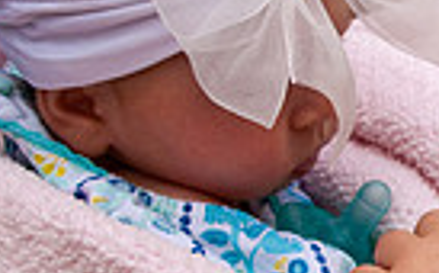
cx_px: 551
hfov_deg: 15.4
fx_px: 1552
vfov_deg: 10.0
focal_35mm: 130
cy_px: 215
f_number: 8
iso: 400
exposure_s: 1/250
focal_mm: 20
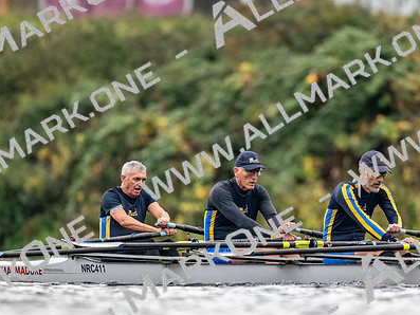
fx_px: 10231
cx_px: 271
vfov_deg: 1.8
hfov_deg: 2.4
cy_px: 203
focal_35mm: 843
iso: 2200
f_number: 4
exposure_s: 1/2500
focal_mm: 600
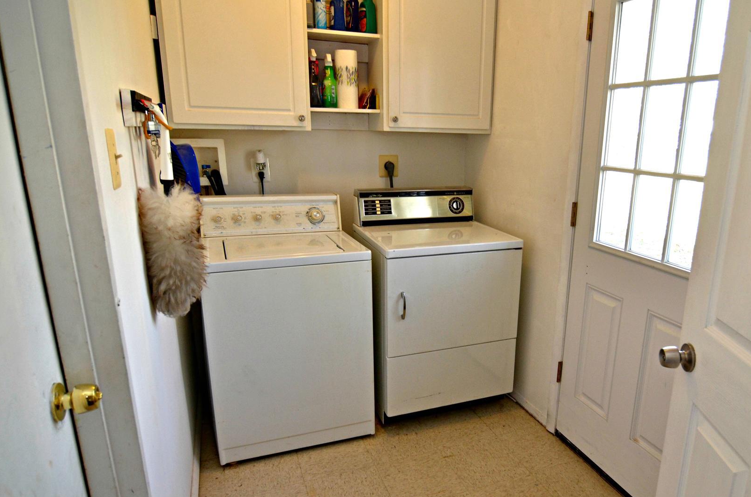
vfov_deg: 54.8
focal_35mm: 23
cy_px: 265
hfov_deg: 75.4
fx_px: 479
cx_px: 448
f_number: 4
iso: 800
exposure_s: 1/60
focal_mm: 12
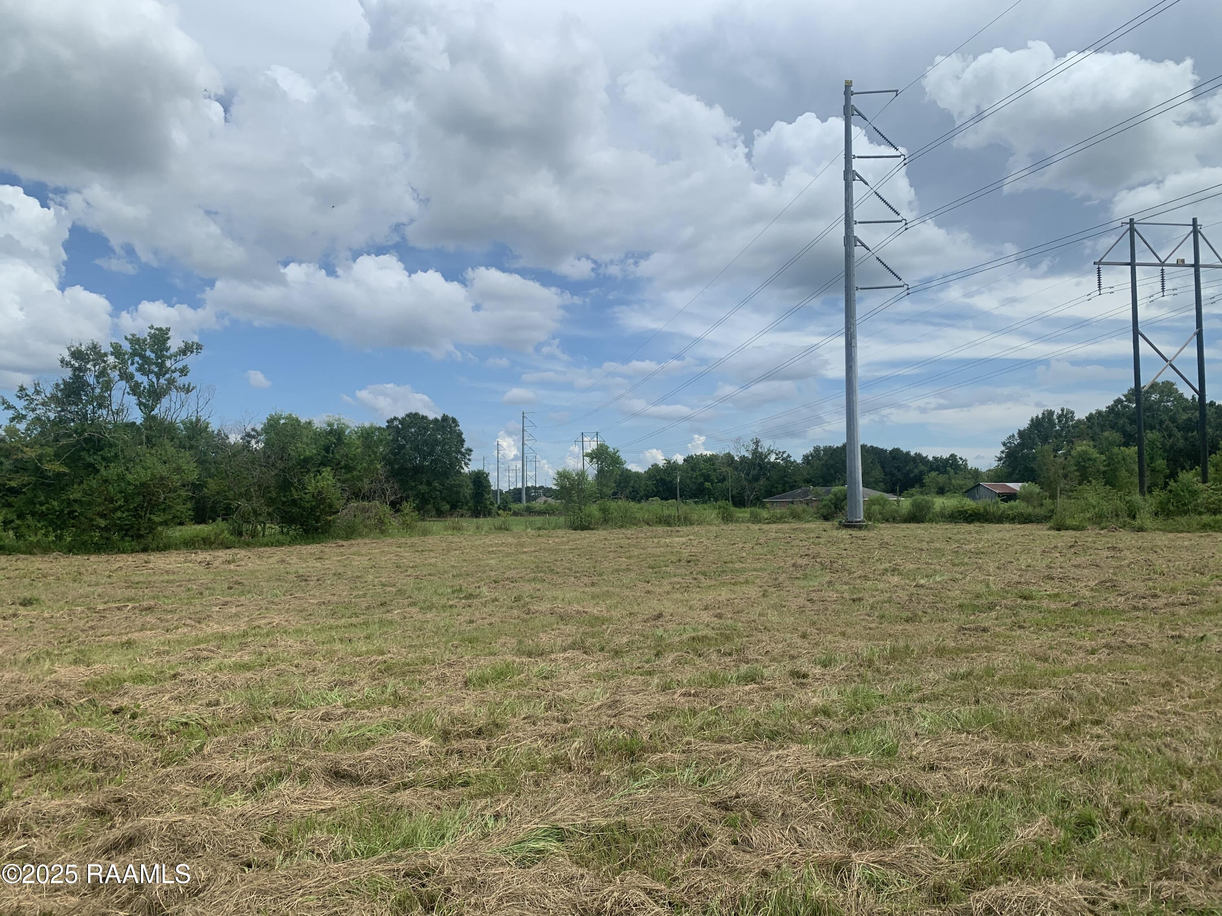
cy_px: 458
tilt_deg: +1.1
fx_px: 918
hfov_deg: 67.3
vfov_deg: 53.1
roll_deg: -0.1
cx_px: 611
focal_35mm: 26
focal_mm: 4.25
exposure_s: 1/3185
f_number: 1.8
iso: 25
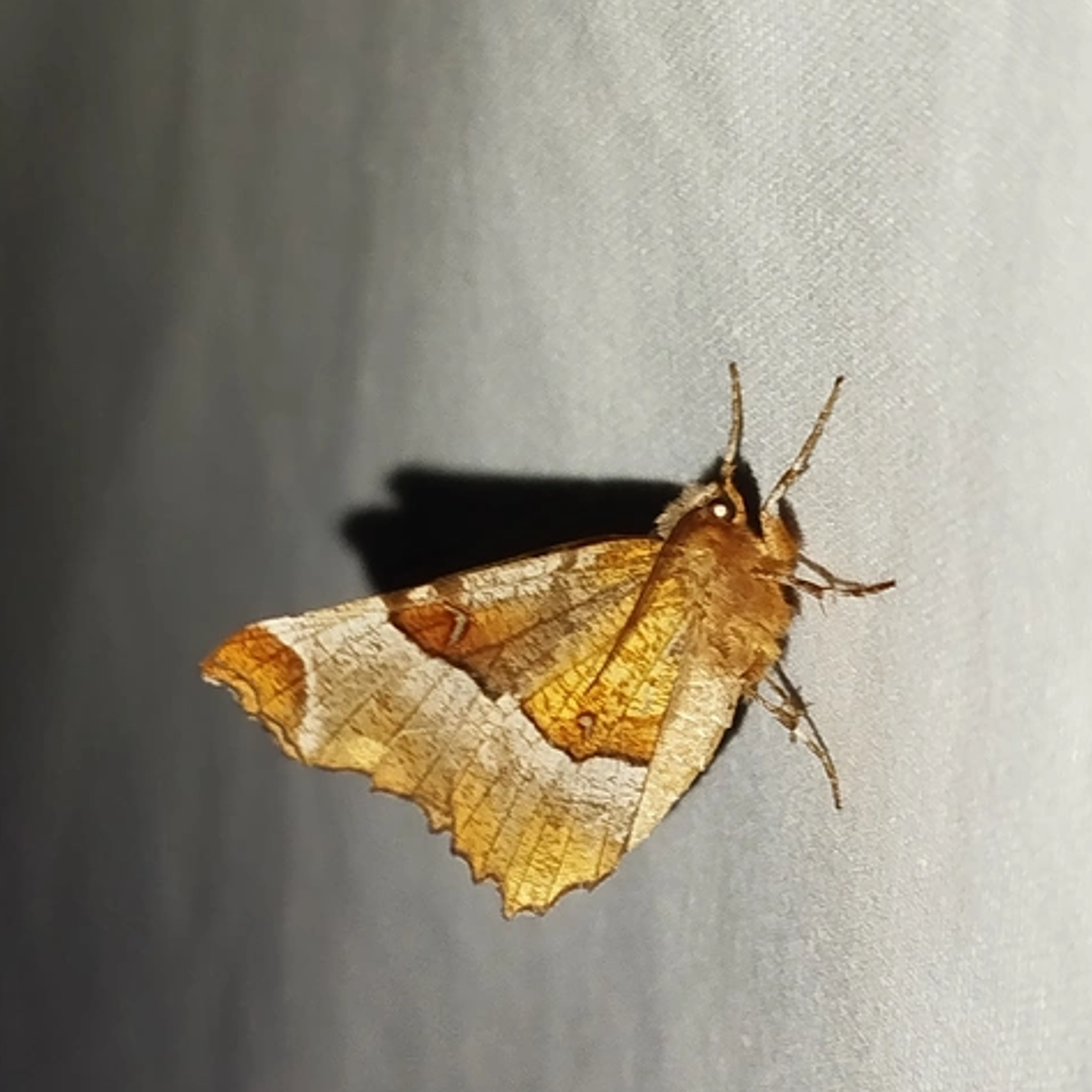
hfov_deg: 21.7
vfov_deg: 21.6
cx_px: 541
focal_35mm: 80
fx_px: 2855
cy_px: 604
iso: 160
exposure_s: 1/50
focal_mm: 5.31
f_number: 1.7
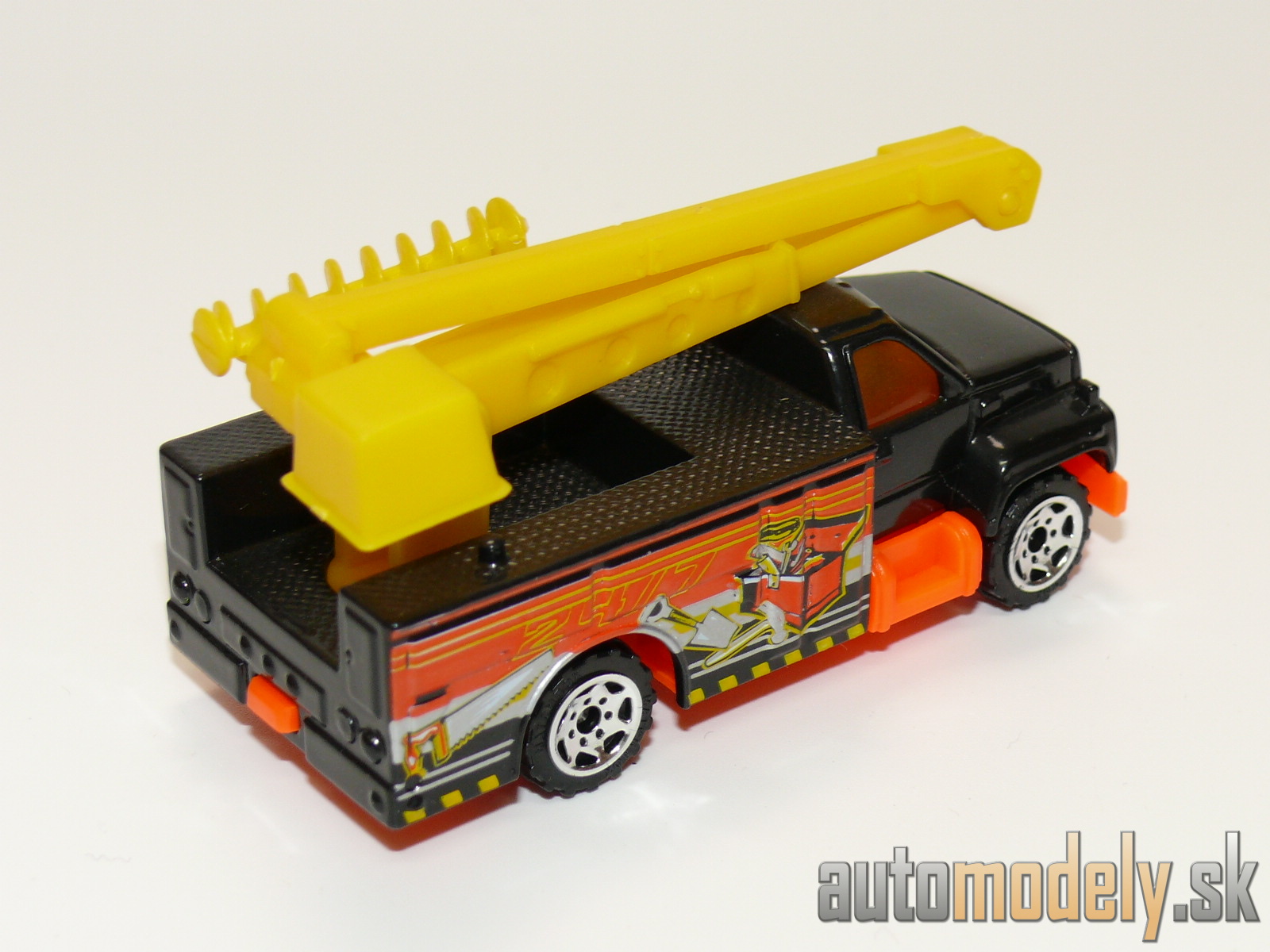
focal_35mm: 81
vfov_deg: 18.2
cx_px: 635
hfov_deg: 24.1
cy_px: 476
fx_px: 2972
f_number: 4
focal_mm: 11.9
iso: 100
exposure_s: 1/30
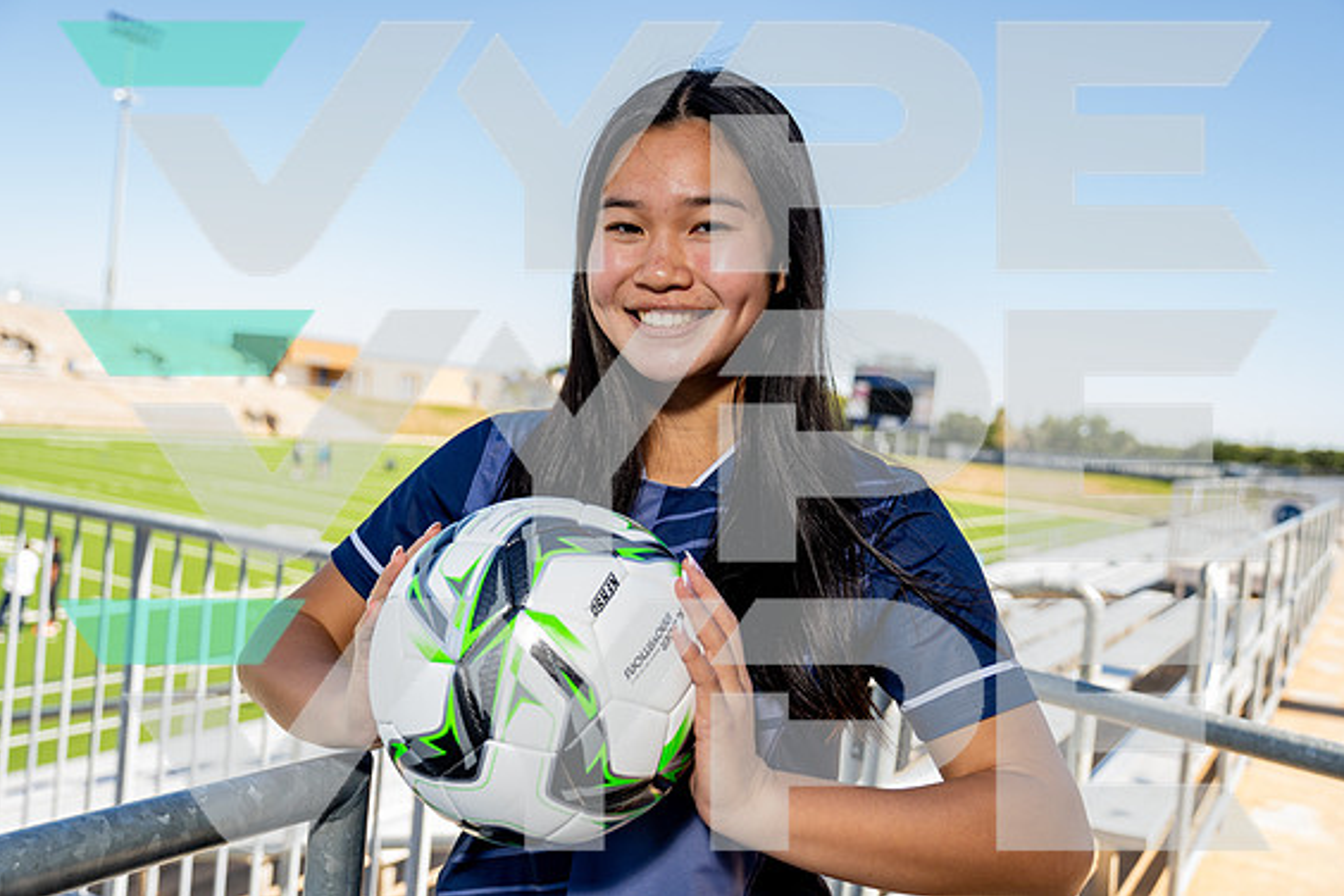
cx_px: 672
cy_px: 437
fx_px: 1307
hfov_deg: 54.4
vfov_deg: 37.8
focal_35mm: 35
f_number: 4
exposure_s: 1/250
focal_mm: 34
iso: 100
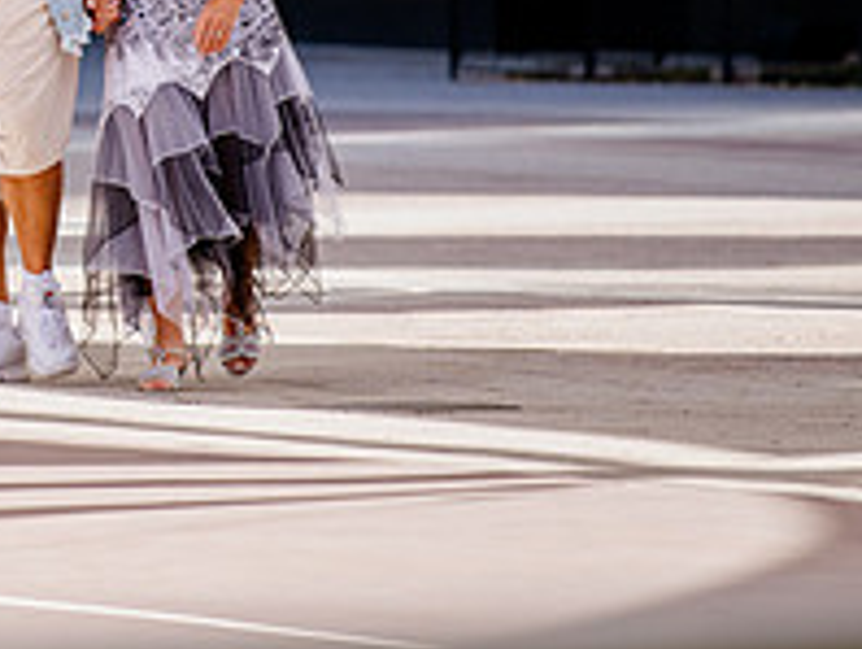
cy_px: 30
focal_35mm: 635
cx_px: -152
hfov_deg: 3.1
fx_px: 15832
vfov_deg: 2.3
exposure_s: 1/3200
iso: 400
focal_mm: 200
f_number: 3.2
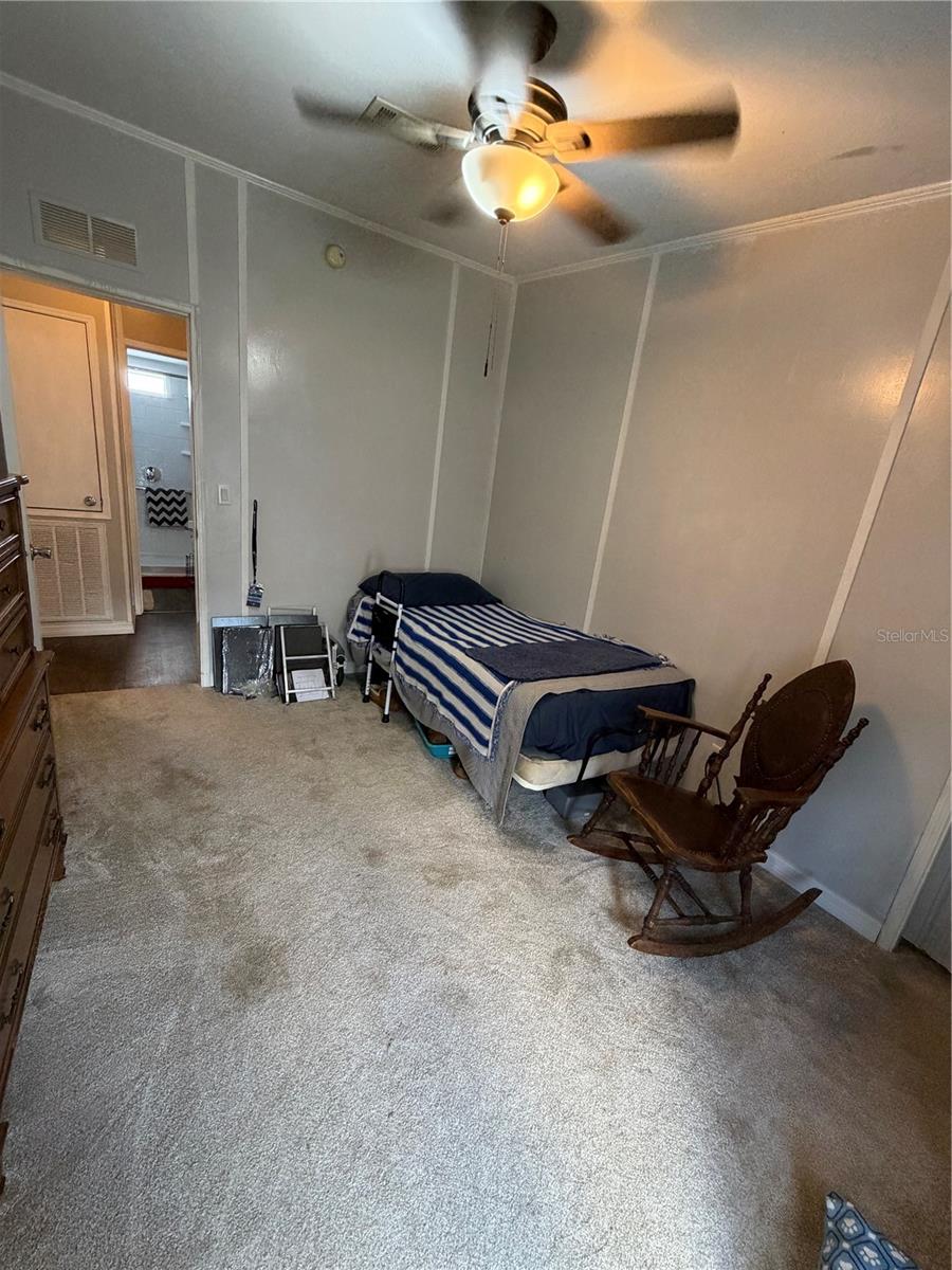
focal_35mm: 14
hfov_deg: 85.7
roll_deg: -7.3
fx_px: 513
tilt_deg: -15.8
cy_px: 635
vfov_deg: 102.1
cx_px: 476
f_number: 2.2
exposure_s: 1/60
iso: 400
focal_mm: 2.22
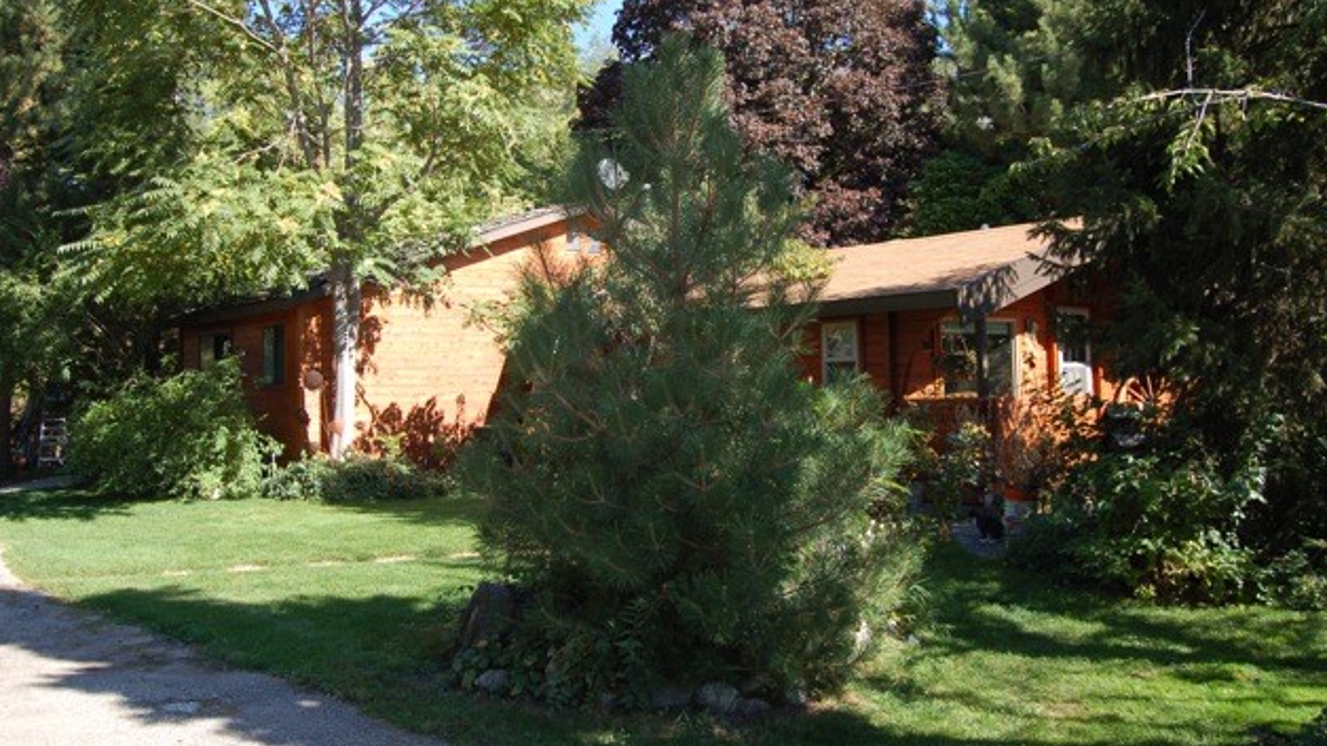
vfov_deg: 36.5
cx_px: 653
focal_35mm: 32
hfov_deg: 61.0
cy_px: 304
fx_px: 1126
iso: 200
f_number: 7.1
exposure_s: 1/160
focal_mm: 20
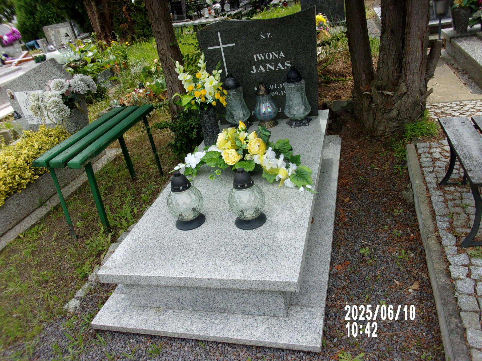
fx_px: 390
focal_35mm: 28
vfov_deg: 49.7
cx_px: 241
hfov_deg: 63.4
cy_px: 180
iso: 80
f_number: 10.8
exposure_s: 1/40
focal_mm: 5.1
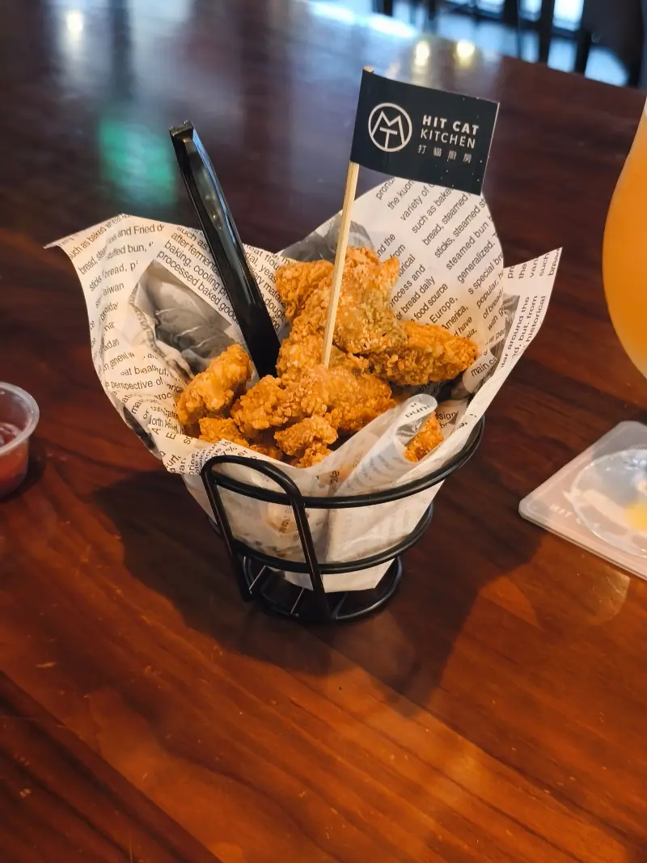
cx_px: 324
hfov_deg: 31.5
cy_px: 432
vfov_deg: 41.2
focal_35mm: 46
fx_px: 1147
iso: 1000
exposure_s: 1/30
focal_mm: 6.18
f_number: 1.65
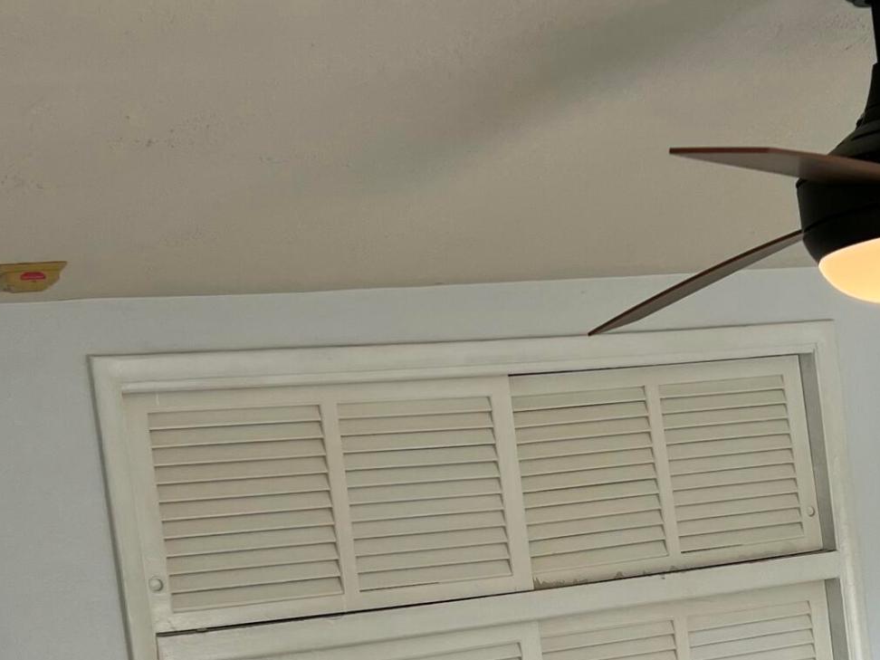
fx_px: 1957
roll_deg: +7.1
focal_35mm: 77
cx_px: 623
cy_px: 688
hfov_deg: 25.1
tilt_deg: -3.2
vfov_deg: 18.5
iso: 50
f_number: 1.5
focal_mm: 5.7
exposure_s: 1/361
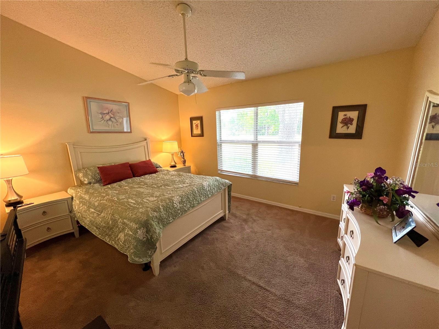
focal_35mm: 13
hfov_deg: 106.2
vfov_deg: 89.9
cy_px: 164
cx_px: 220
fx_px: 165
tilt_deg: -11.7
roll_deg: +1.9
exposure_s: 1/120
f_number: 1.8
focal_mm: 1.57
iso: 200
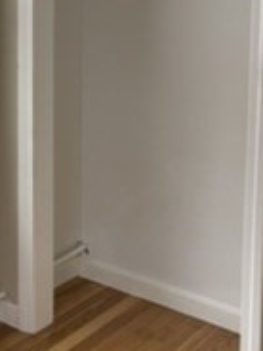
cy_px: 38
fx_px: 689
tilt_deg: -4.4
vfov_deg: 27.6
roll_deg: +0.6
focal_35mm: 68
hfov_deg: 21.0
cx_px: 6
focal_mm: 5.96
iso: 100
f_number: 1.6
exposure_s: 1/173
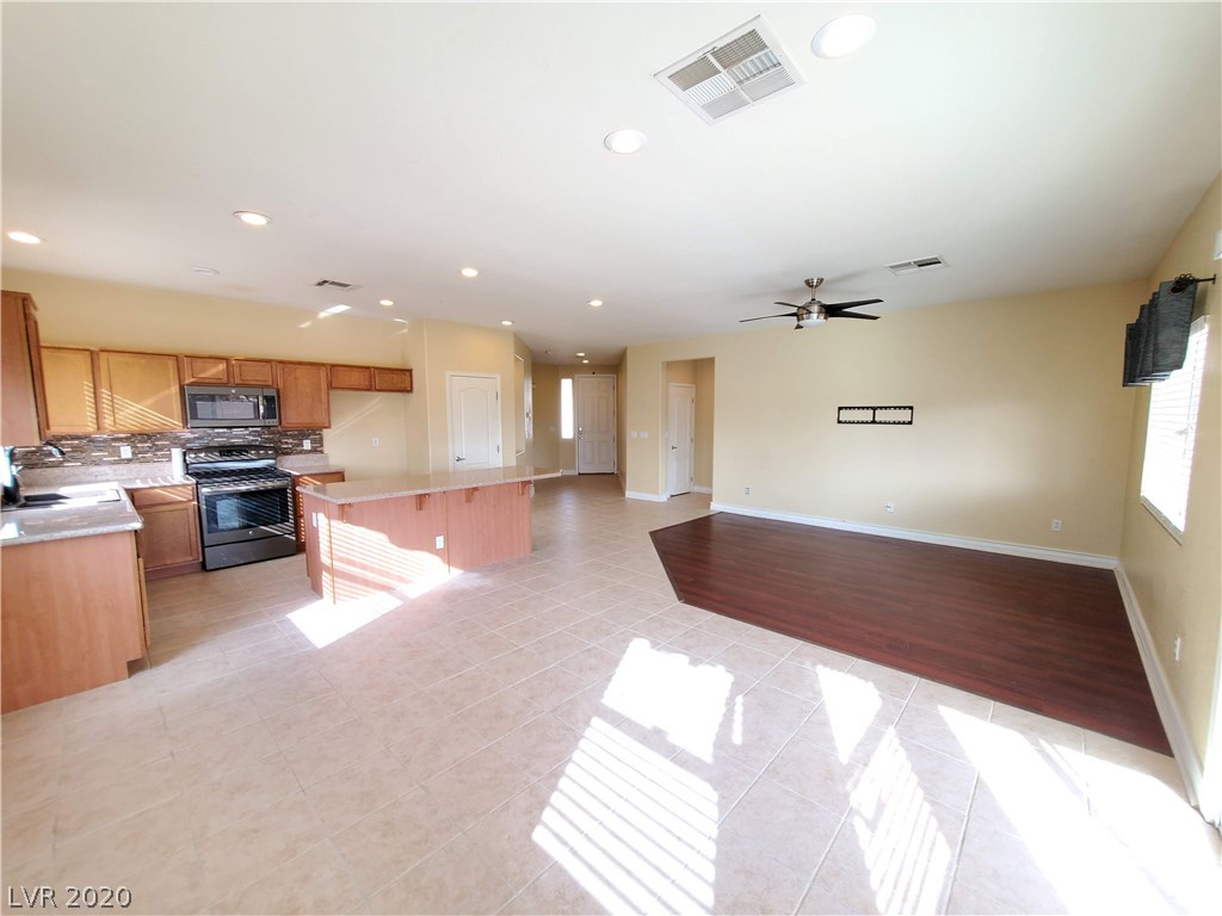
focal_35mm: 13
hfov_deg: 106.2
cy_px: 458
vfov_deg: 89.9
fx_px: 459
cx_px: 611
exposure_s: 1/59
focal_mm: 1.8
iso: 125
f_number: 2.2
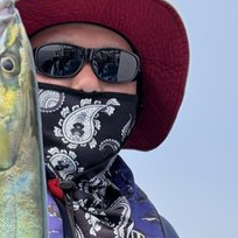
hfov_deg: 17.9
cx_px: 43
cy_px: 378
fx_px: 747
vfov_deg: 16.2
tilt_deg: -0.3
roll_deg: -0.6
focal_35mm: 96
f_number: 1.6
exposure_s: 1/3125
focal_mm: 5.96
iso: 64
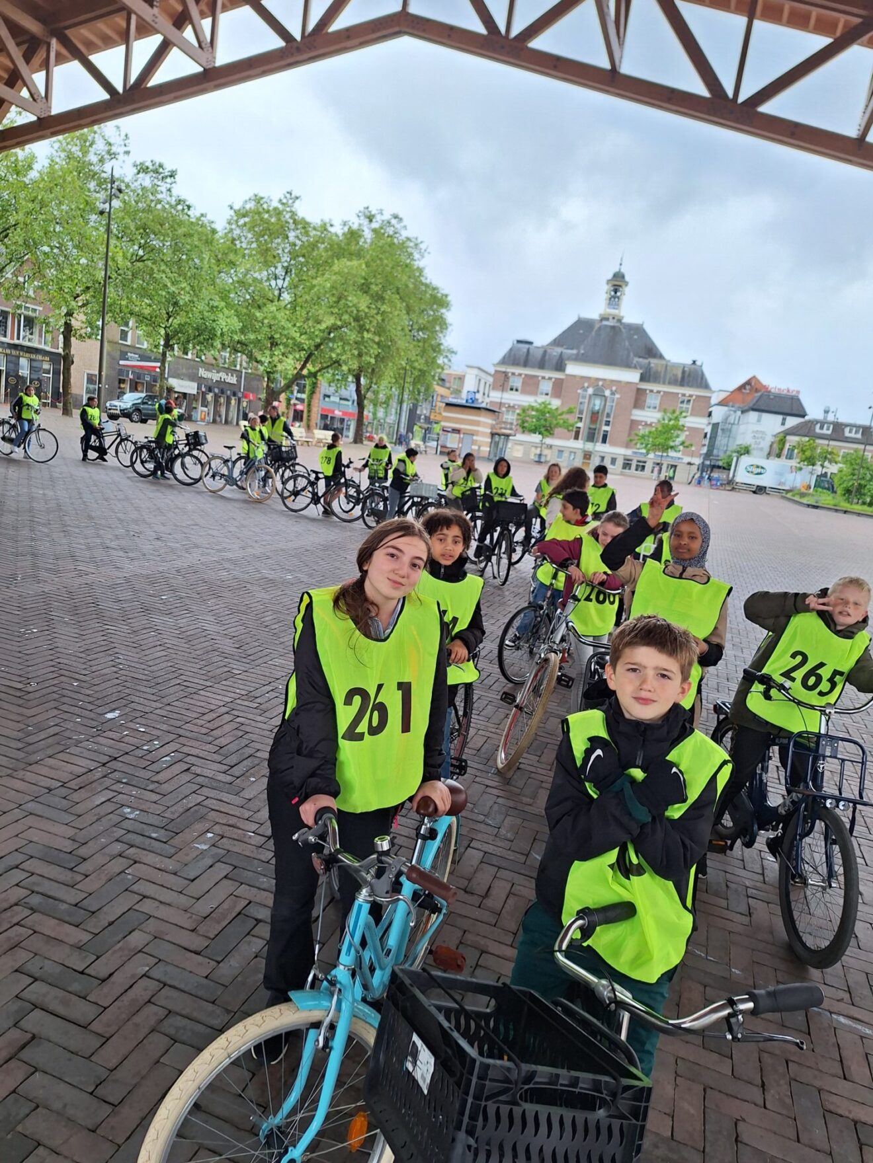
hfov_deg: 58.9
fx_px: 773
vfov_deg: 73.9
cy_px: 582
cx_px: 436
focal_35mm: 23
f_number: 1.8
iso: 40
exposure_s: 1/253
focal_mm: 5.54
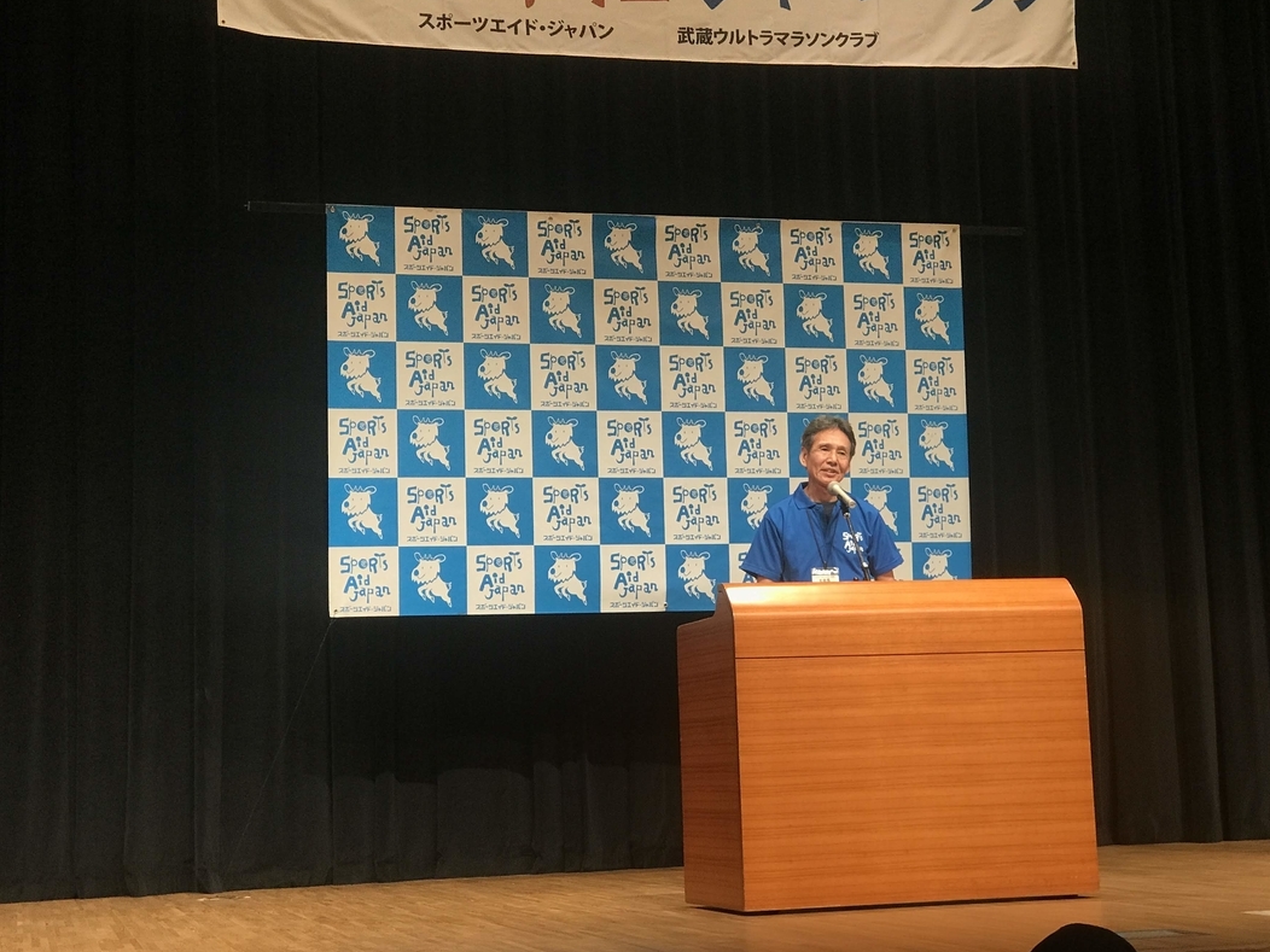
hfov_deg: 29.8
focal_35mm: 65
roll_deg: +3.4
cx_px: 722
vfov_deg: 22.6
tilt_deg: +8.9
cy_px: 425
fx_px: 2385
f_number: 2.8
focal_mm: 6.6
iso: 64
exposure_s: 1/50
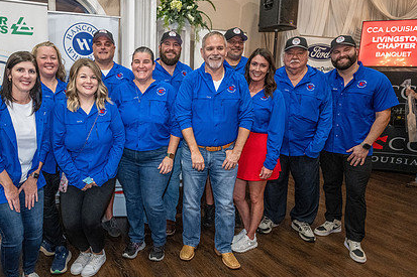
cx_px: 151
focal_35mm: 26
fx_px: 301
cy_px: 132
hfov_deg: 68.1
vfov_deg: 49.5
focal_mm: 18.5
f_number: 4
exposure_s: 1/200
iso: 5000
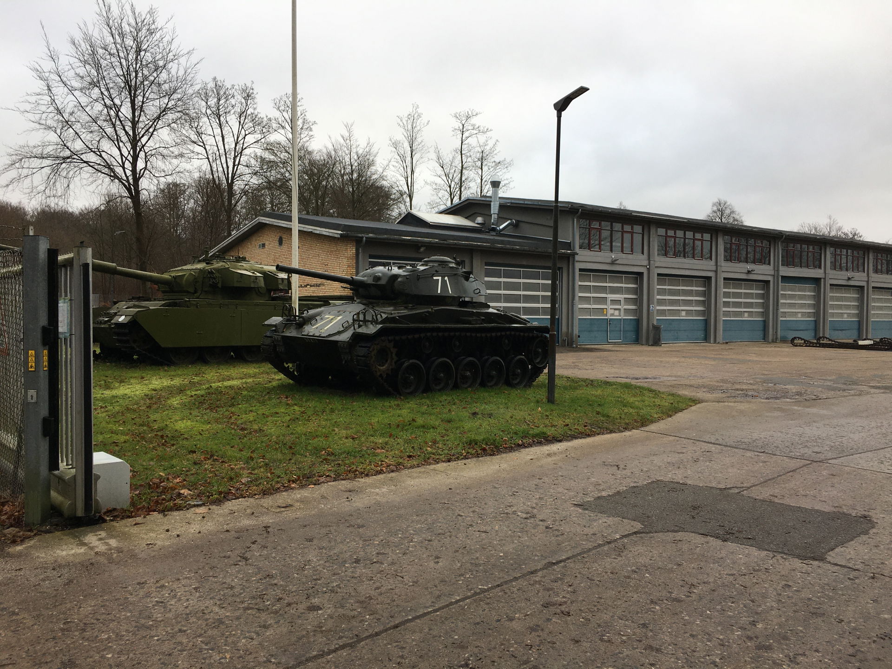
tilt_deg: -1.1
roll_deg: -0.6
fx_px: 747
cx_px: 446
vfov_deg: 48.2
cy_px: 334
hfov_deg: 61.7
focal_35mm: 29
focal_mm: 4.15
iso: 25
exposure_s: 1/185
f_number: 2.2
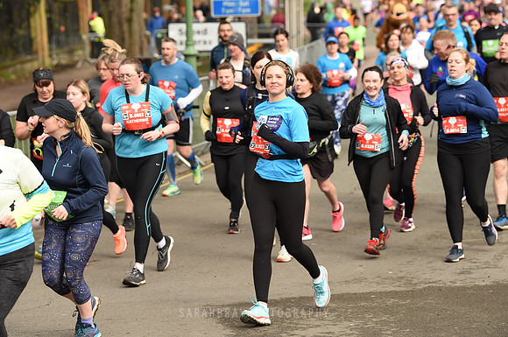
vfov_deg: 10.1
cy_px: 168
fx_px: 1902
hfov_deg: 15.2
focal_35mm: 135
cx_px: 254
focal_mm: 135
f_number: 4.5
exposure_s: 1/1000
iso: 640
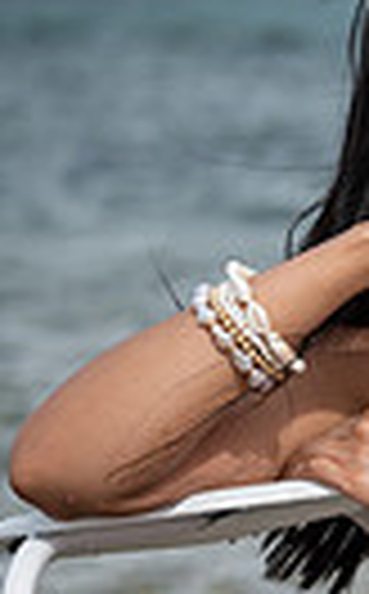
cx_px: 1131
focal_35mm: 298
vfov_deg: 7.0
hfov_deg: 4.2
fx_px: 4816
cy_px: 597
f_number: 2.8
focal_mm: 61
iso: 64
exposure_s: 1/1250
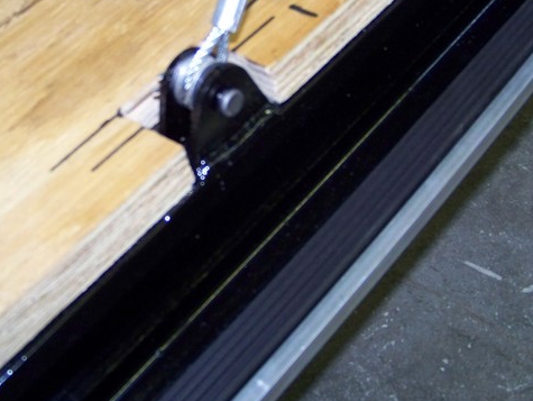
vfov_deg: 27.5
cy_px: 153
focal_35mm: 53
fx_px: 817
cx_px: 261
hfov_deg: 36.1
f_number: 2.8
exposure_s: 1/30
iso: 200
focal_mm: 5.85
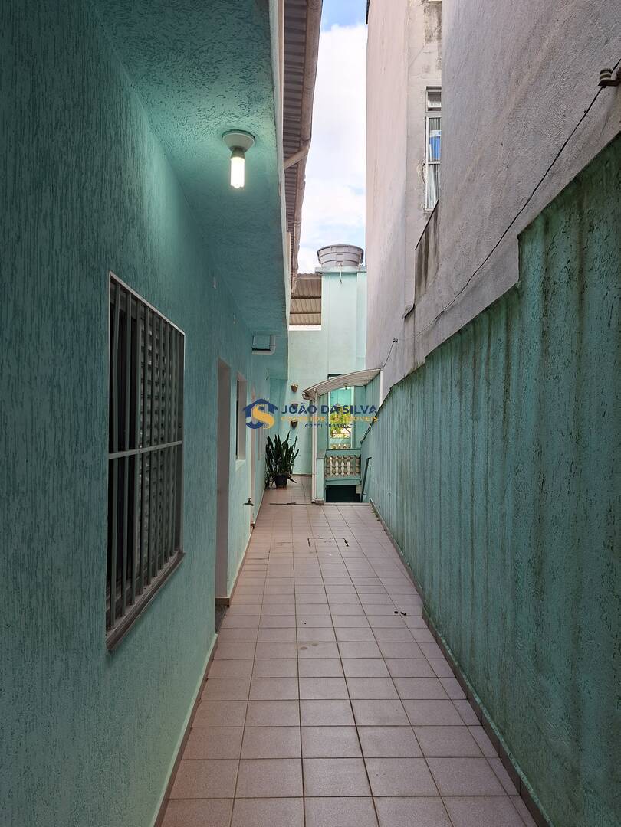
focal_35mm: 23
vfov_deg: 73.9
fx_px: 550
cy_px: 414
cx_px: 310
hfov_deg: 58.9
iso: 50
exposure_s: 1/236
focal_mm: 5.54
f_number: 1.8
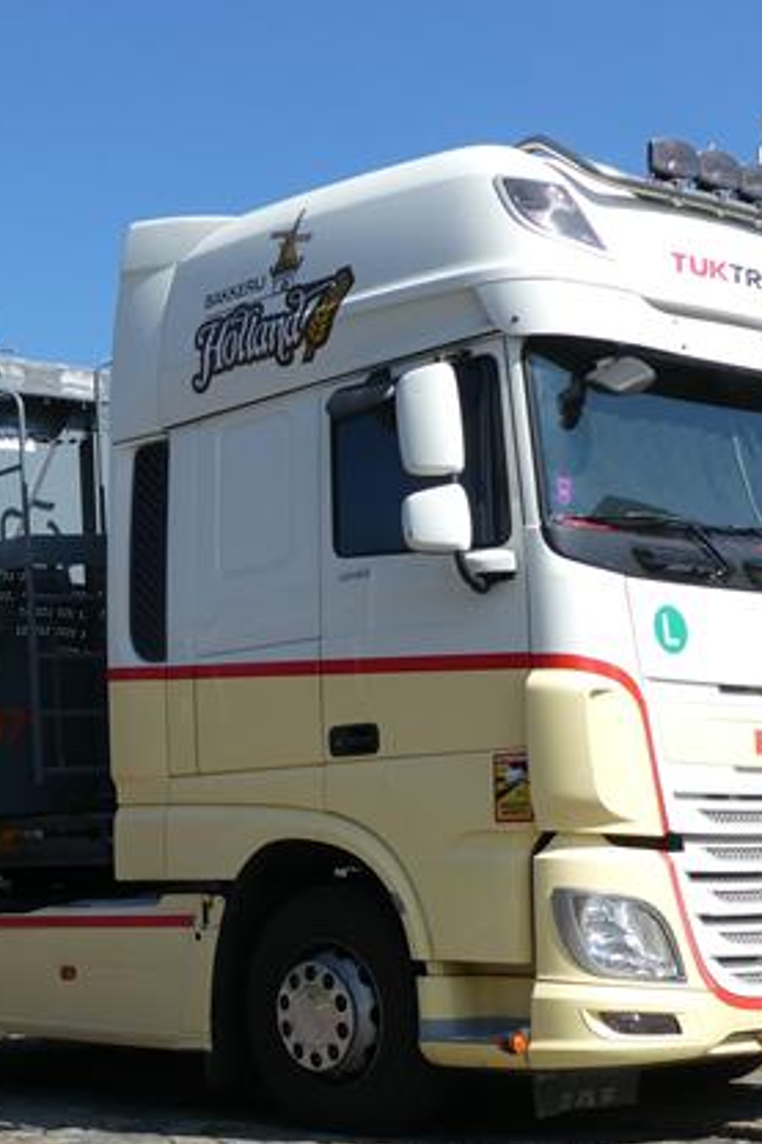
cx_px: 91
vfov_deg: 32.2
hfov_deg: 21.5
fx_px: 1970
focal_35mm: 62
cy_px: 712
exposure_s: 1/800
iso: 80
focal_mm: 5.4
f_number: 3.5
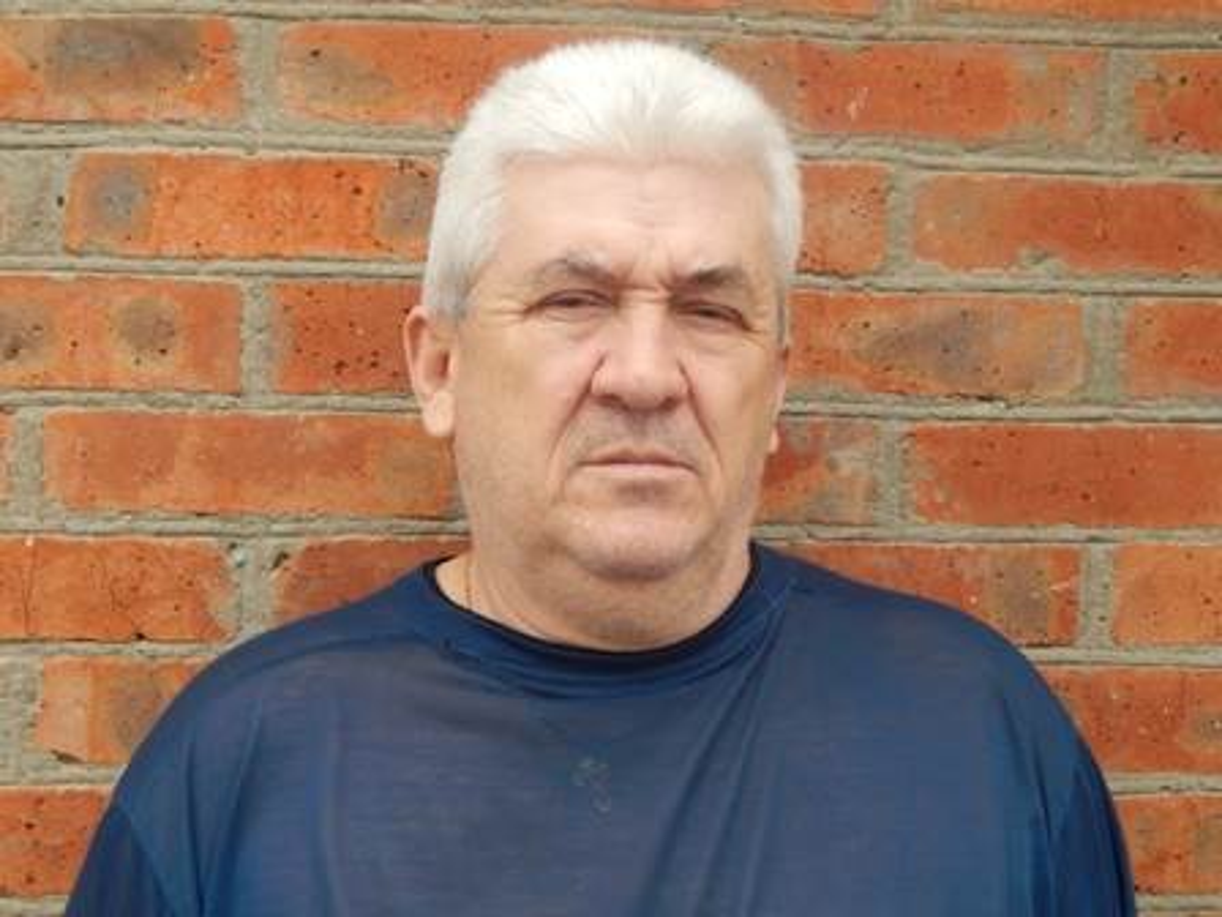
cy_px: 458
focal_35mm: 61
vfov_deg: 24.0
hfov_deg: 31.7
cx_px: 611
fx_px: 2153
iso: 125
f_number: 4
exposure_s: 1/200
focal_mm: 10.9
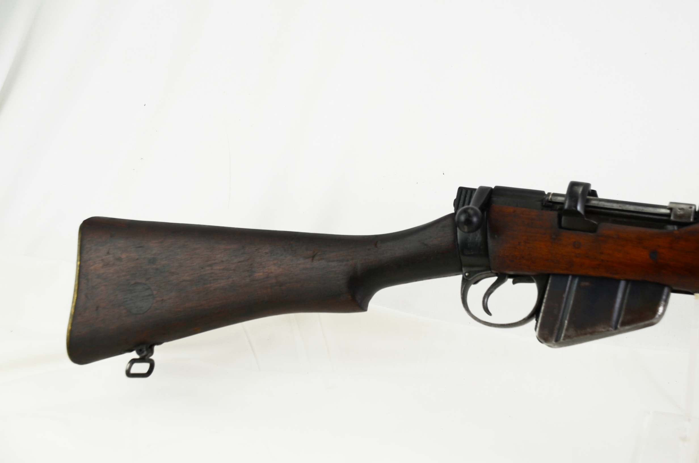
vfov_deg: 22.5
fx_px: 1163
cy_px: 232
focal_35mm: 60
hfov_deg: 33.5
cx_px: 350
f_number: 4.5
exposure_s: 1/80
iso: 100
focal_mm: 40
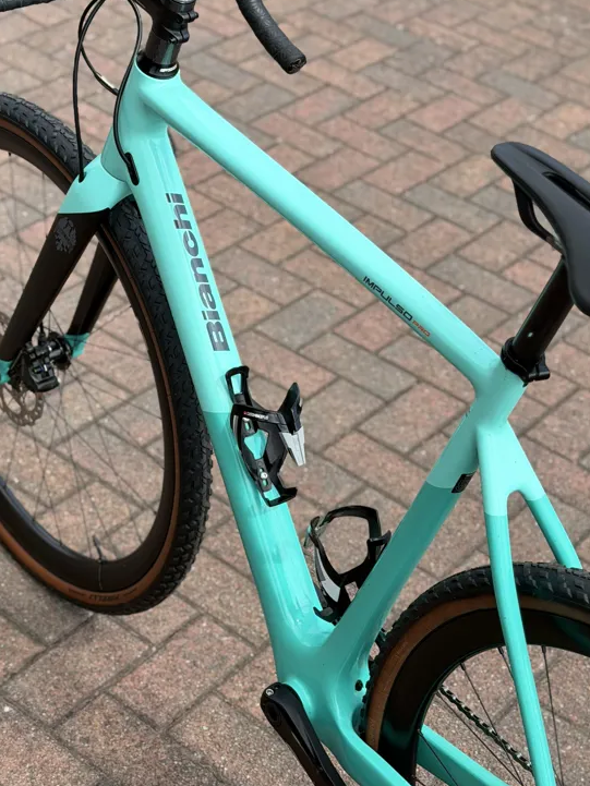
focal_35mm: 71
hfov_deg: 20.7
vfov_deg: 27.4
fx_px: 1613
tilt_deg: -33.1
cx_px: 226
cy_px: 325
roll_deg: -7.5
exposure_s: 1/2865
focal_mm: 6.76
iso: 64
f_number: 1.78
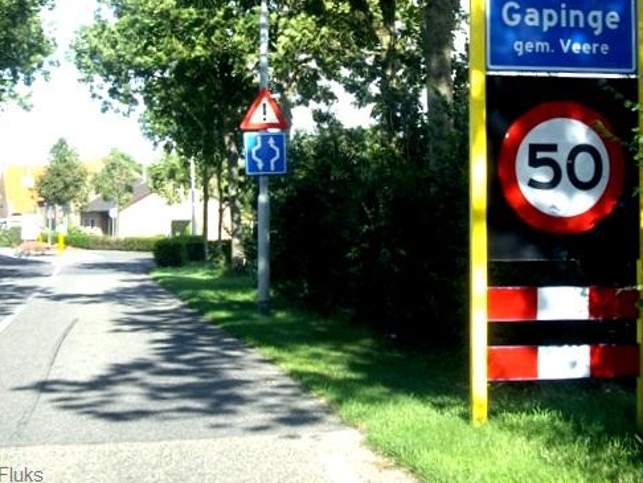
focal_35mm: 50
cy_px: 176
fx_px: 929
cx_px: 351
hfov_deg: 38.1
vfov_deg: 29.0
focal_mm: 7.9
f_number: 2.8
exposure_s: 1/250
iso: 64
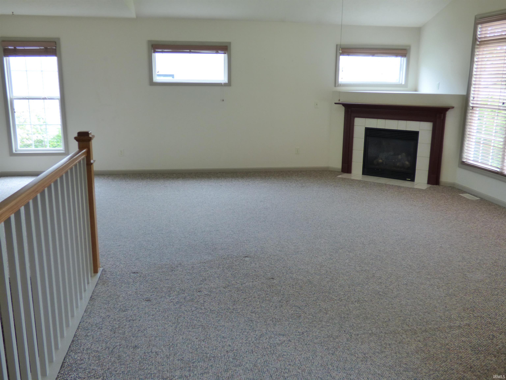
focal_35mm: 31
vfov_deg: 45.4
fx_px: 453
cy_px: 190
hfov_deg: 58.4
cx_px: 253
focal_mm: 5.53
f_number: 3.3
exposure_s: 1/100
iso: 400
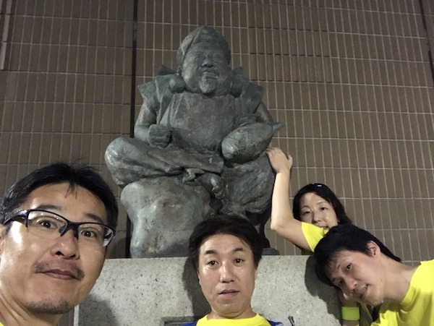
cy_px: 163
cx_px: 217
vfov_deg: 44.2
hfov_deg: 56.8
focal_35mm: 32
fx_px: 402
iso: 800
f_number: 2.2
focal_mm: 2.87
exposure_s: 1/17
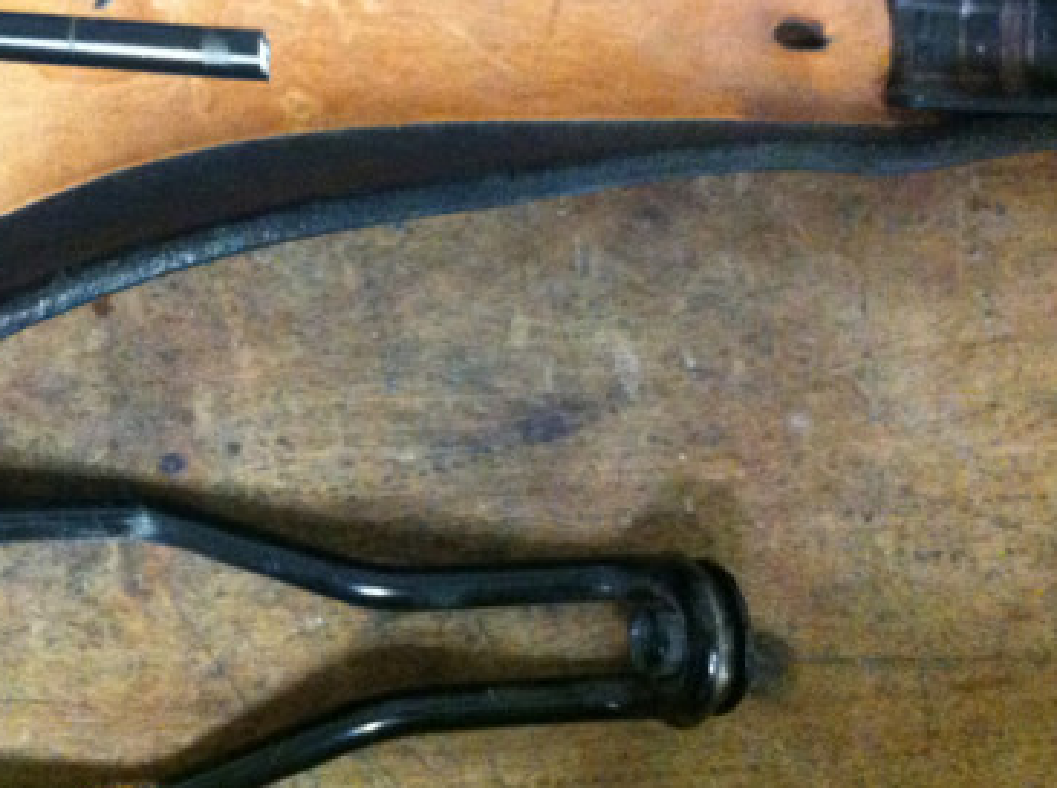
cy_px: 92
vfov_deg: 20.0
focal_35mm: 72
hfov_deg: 26.6
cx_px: 211
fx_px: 2194
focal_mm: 3.85
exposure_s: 1/15
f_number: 2.8
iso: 800
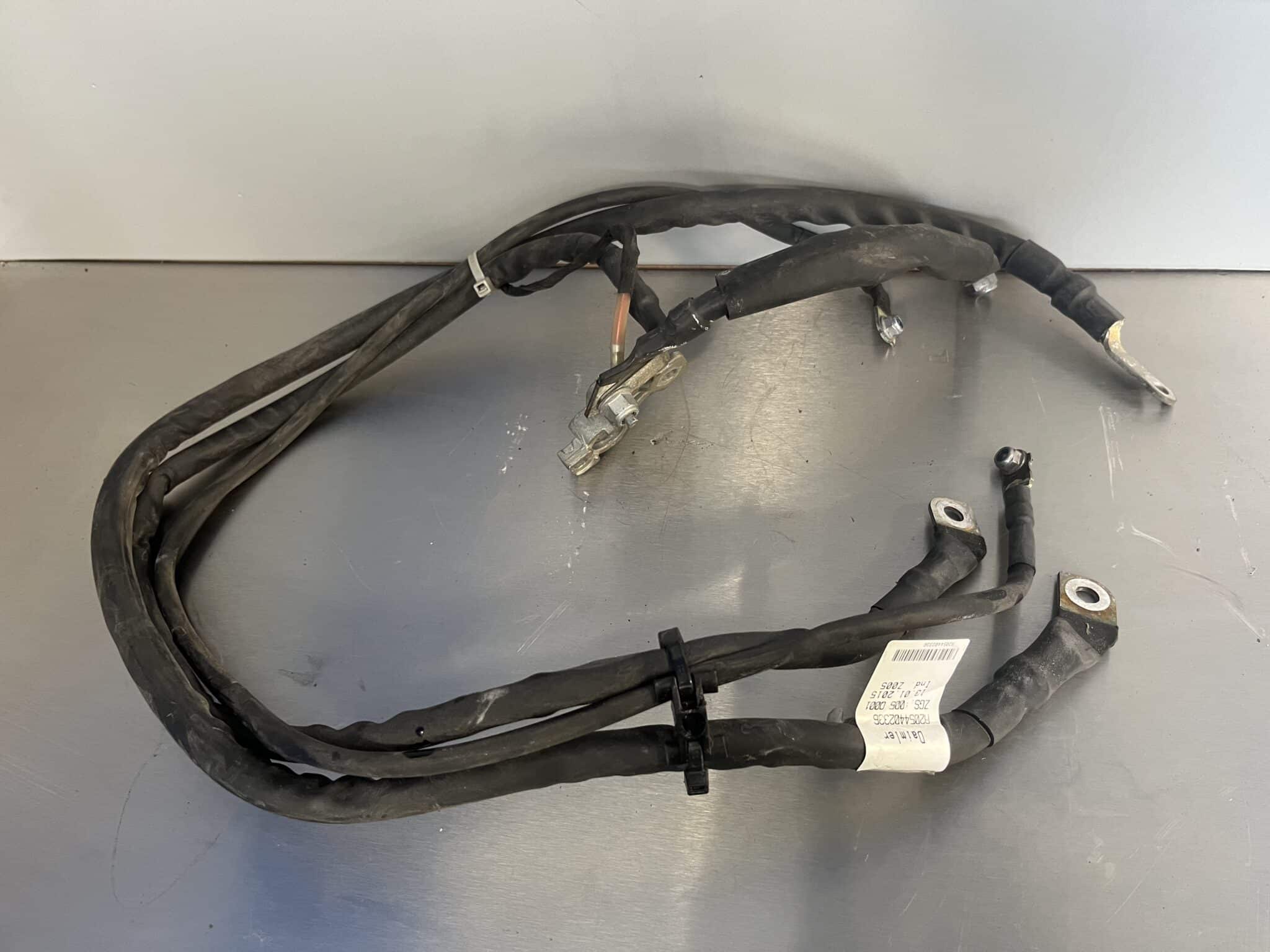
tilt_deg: -53.0
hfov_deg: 67.3
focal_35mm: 26
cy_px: 476
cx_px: 635
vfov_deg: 53.1
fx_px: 954
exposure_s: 1/60
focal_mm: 5.1
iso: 200
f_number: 1.6
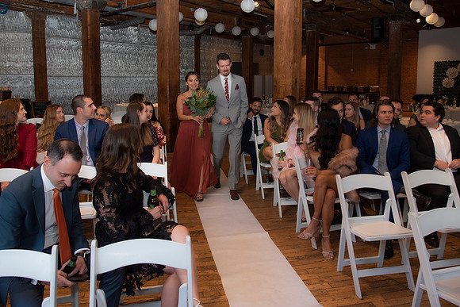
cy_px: 128
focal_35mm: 28
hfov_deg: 65.4
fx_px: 358
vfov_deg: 46.2
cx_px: 223
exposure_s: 1/125
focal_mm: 24
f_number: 5
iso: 800
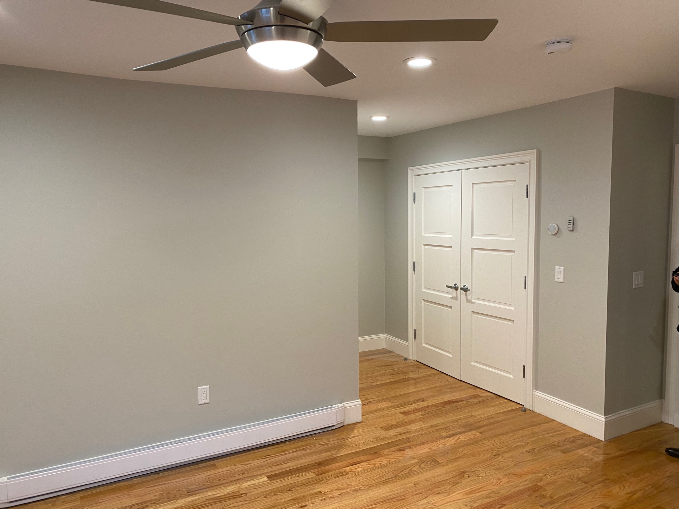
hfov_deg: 67.3
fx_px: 510
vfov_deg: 53.1
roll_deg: +0.2
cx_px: 340
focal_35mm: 26
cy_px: 254
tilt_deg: -4.7
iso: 125
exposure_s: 1/60
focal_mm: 4.25
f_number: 1.8
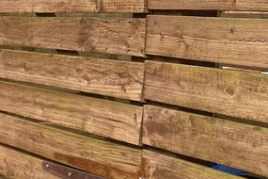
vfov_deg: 14.0
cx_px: -182
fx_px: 722
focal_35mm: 97
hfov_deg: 17.8
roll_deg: -0.6
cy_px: 42
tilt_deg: -3.5
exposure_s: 1/428
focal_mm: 4.25
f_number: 1.8
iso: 32
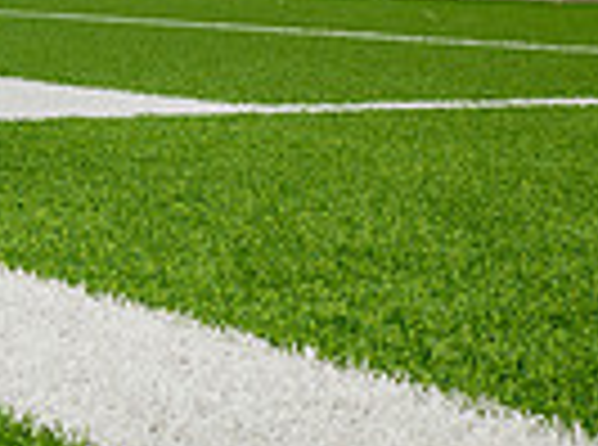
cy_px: -464
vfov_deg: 10.8
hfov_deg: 15.5
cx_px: -58
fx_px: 2136
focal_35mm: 124
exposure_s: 1/320
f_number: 7.1
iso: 125
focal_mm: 38
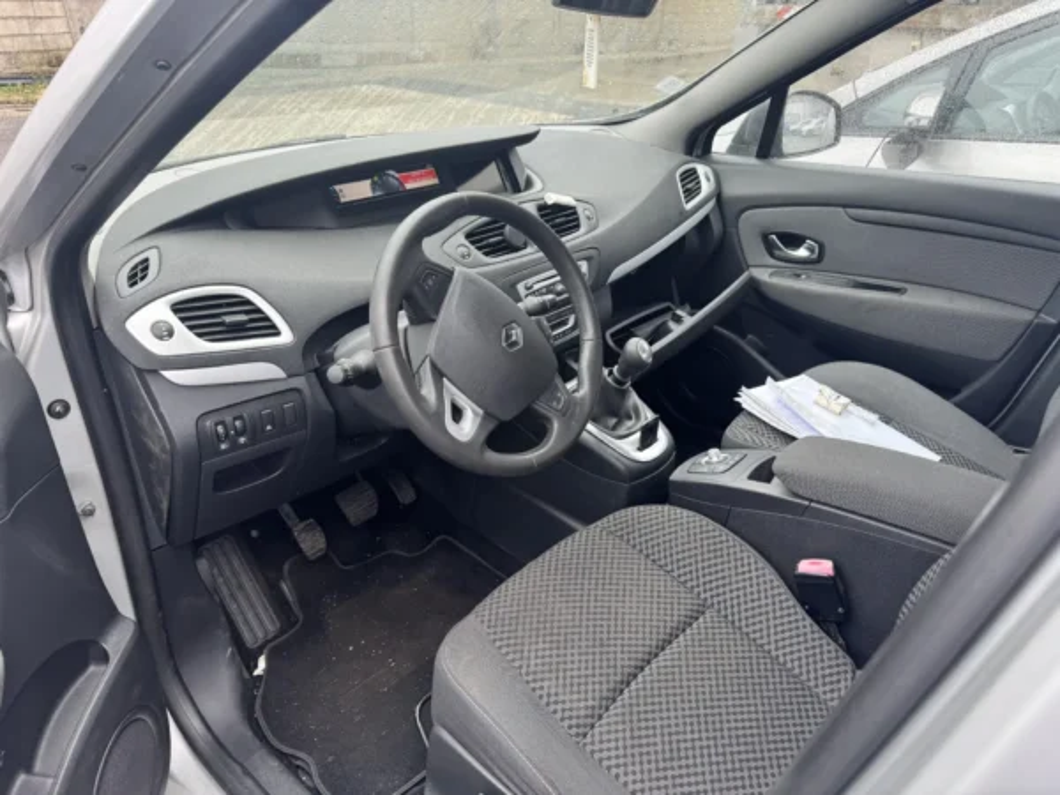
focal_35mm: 24
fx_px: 735
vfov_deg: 56.8
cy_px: 398
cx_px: 530
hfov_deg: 71.6
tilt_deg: -28.7
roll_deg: -1.1
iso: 80
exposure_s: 1/121
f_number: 1.78
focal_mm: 6.76
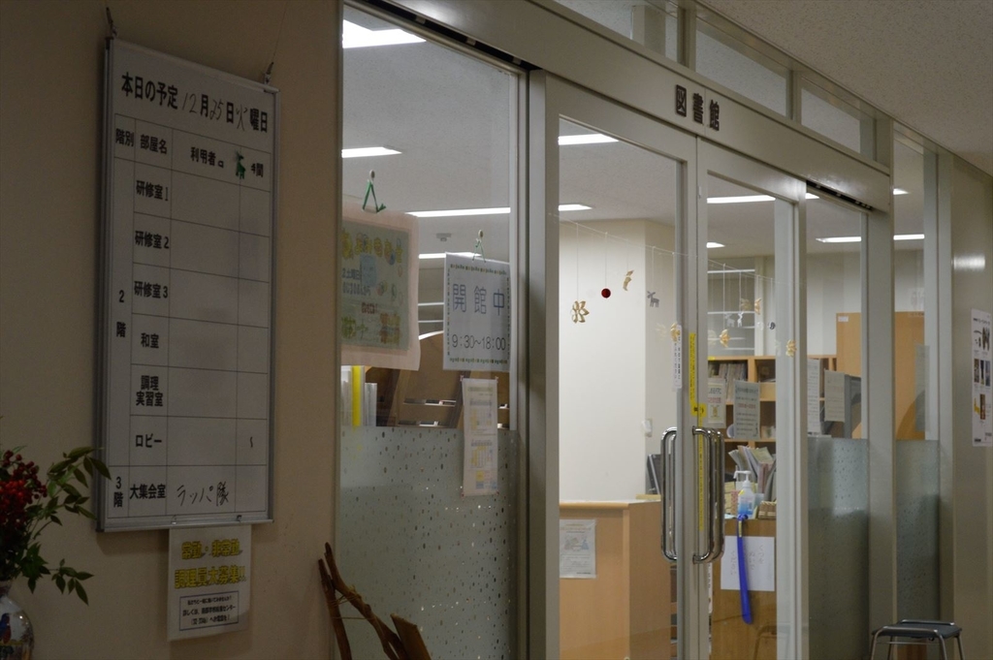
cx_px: 496
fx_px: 1984
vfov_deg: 18.9
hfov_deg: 28.1
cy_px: 330
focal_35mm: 72
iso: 800
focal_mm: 48
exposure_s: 1/80
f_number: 5.6
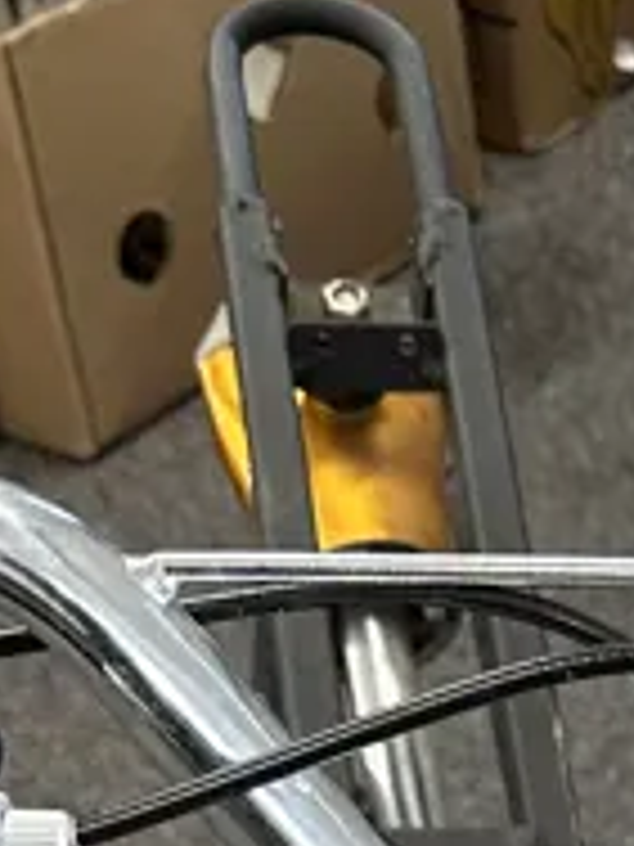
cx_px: 715
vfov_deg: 12.2
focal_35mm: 131
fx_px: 3199
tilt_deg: -51.0
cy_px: 1989
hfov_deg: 11.1
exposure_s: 1/50
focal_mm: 6.86
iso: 160
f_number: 1.78
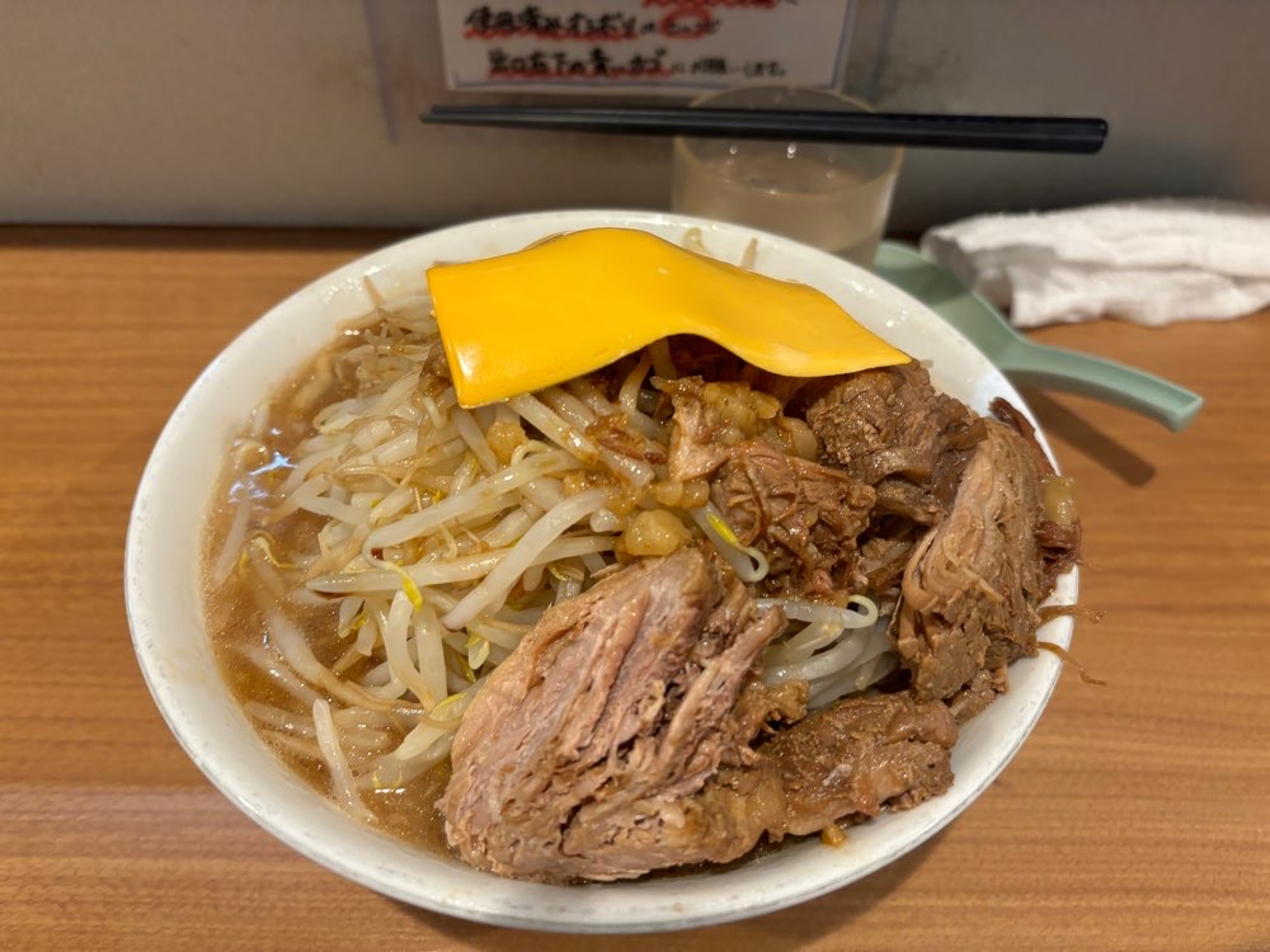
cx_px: 635
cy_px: 476
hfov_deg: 67.3
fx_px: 954
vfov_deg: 53.1
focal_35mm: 26
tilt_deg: -46.9
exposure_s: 1/60
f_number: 1.6
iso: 250
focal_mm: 5.96
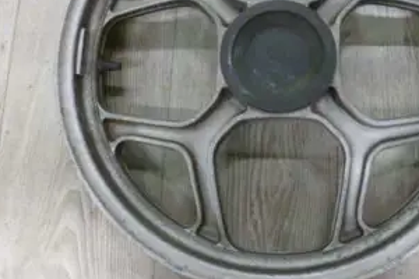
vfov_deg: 32.8
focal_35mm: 40
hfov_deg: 47.8
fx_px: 466
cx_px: 272
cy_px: 74
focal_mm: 4.3
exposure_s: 1/20
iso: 400
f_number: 2.5
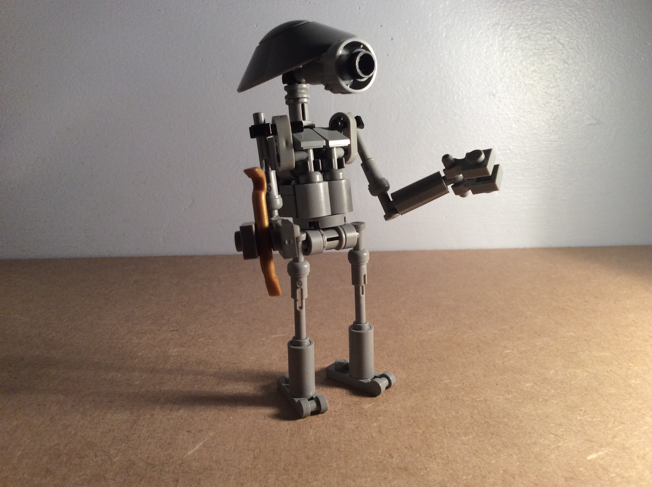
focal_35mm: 32
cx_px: 326
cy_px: 244
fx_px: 602
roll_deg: +1.8
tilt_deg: -12.7
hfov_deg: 56.9
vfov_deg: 44.1
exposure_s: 1/100
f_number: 2.4
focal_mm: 3.3
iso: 64
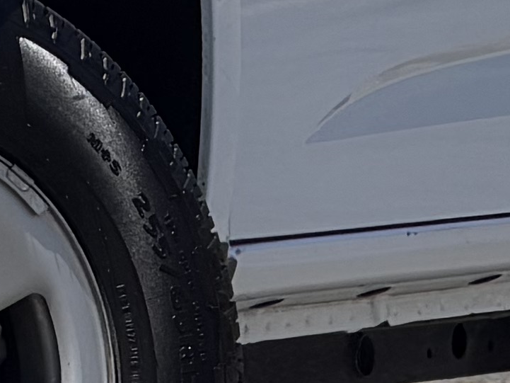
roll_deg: +0.8
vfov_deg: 1.9
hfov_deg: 2.5
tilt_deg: +0.8
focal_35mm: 792
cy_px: -290
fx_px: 11671
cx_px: -265
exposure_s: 1/779
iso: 20
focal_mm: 16.89
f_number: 2.8
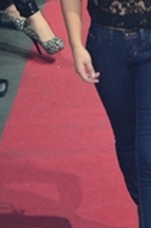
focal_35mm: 395
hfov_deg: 3.5
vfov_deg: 5.2
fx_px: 2490
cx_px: 119
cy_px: 22
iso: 640
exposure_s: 1/80
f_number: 5.6
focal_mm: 80
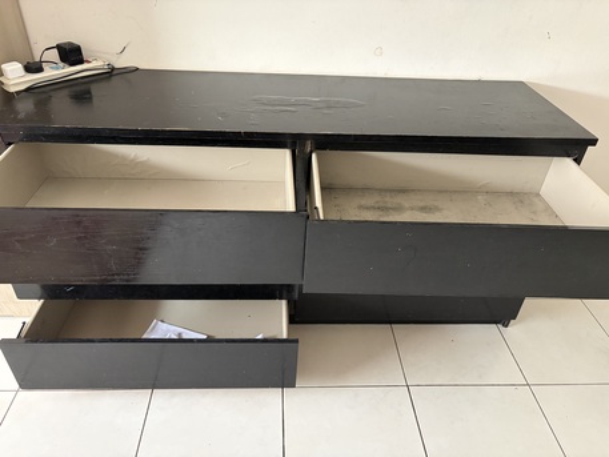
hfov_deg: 67.3
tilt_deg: -34.8
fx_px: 458
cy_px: 228
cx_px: 304
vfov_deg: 53.1
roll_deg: -3.6
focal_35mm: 26
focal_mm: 5.96
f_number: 1.6
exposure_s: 1/60
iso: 400
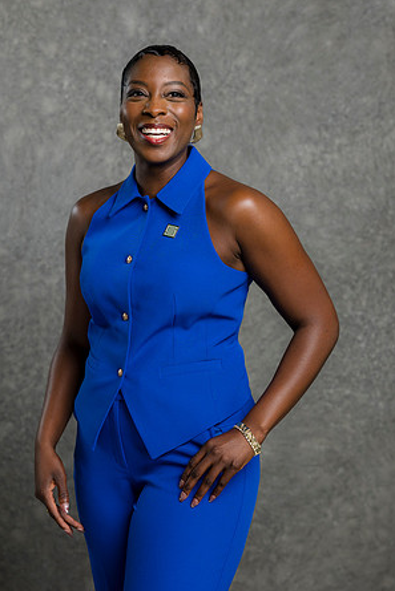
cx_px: 198
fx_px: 1414
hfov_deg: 15.9
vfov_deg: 23.6
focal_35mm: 86
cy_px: 295
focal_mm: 85
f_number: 5
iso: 125
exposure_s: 1/200
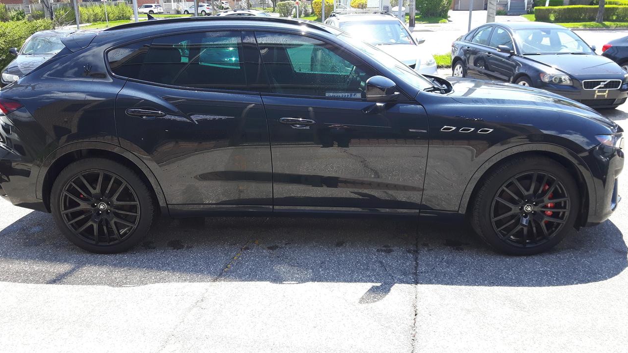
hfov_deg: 58.0
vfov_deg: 34.6
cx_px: 313
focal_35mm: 34
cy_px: 165
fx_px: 566
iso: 40
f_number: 1.9
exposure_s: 1/322
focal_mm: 3.7
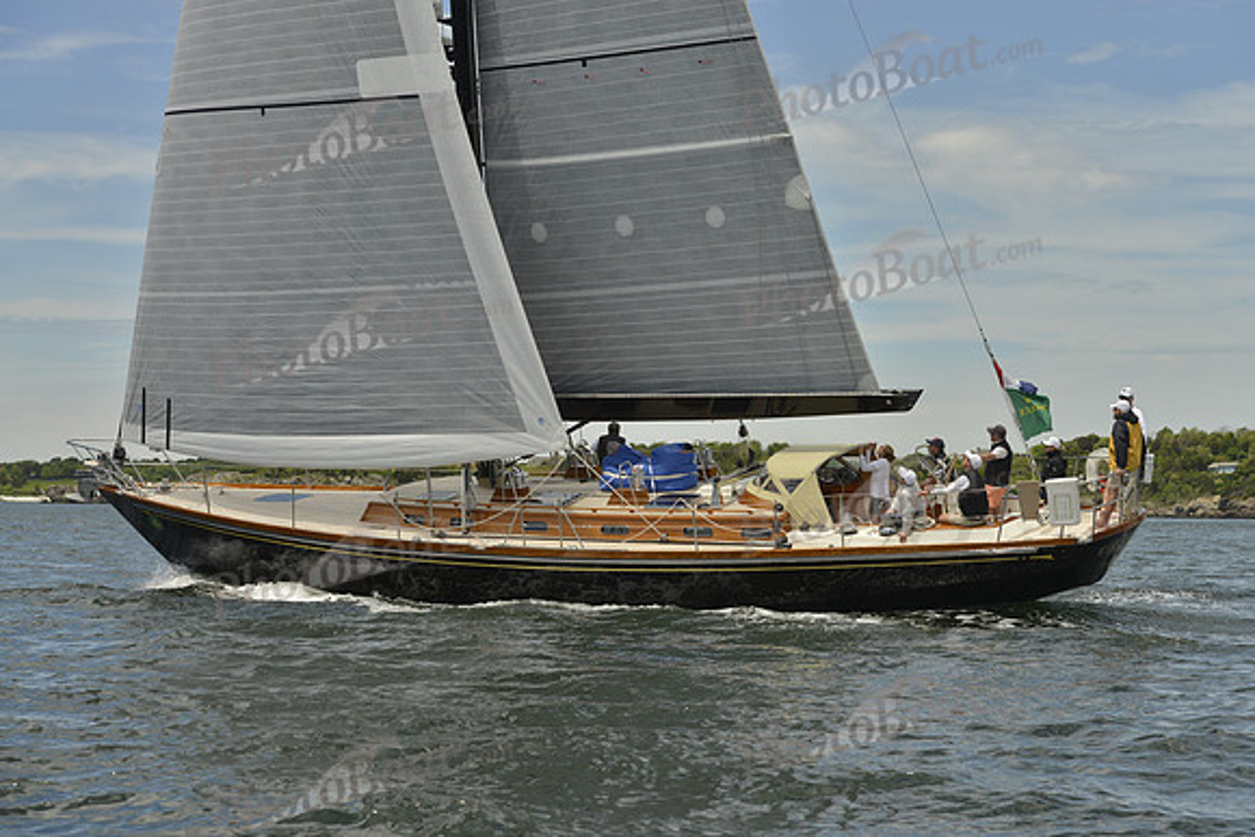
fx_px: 3556
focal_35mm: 102
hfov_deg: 20.0
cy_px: 418
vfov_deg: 13.4
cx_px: 628
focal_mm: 102
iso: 280
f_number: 8
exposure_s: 1/1600
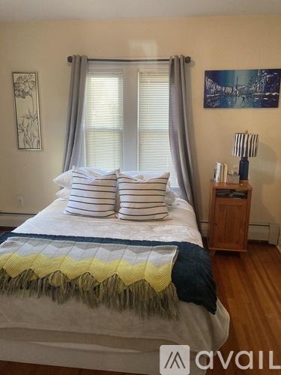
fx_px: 303
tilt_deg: -9.8
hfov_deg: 49.7
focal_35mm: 28
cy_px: 188
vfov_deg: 63.4
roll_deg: -0.1
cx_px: 140
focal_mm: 3.99
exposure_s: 1/60
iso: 160
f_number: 1.8
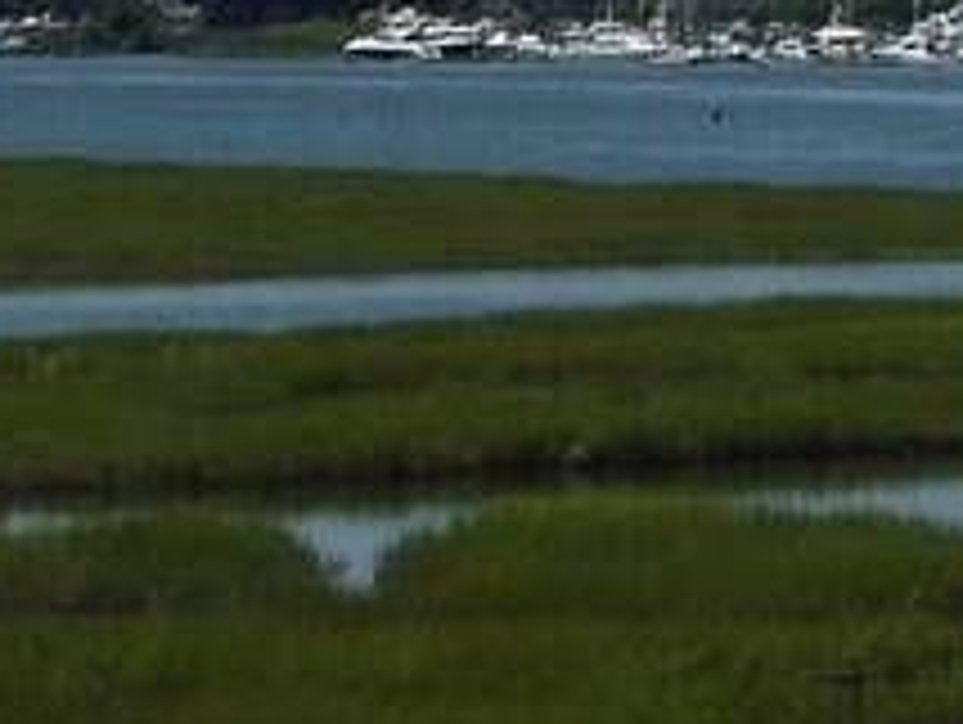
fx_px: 8662
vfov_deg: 4.7
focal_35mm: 311
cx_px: 1166
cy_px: -769
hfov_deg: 6.3
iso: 100
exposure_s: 1/750
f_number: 6.7
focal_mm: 13.3
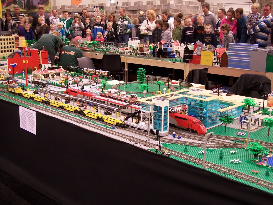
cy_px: 102
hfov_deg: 39.7
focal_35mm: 48
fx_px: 379
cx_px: 136
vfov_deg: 30.3
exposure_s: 1/2
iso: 80
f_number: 3
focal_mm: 8
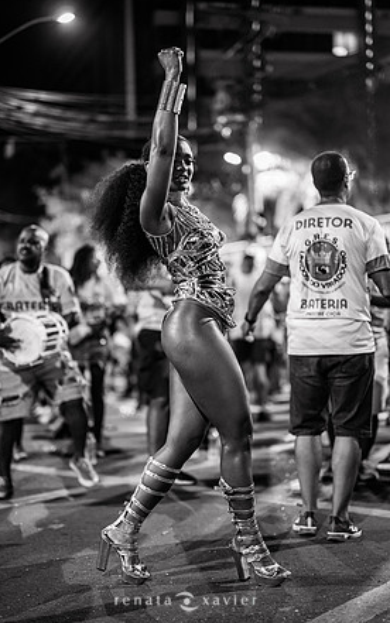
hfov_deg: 24.9
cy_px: 308
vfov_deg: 38.9
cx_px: 184
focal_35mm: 52
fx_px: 883
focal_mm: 50
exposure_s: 1/320
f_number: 1.2
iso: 2500
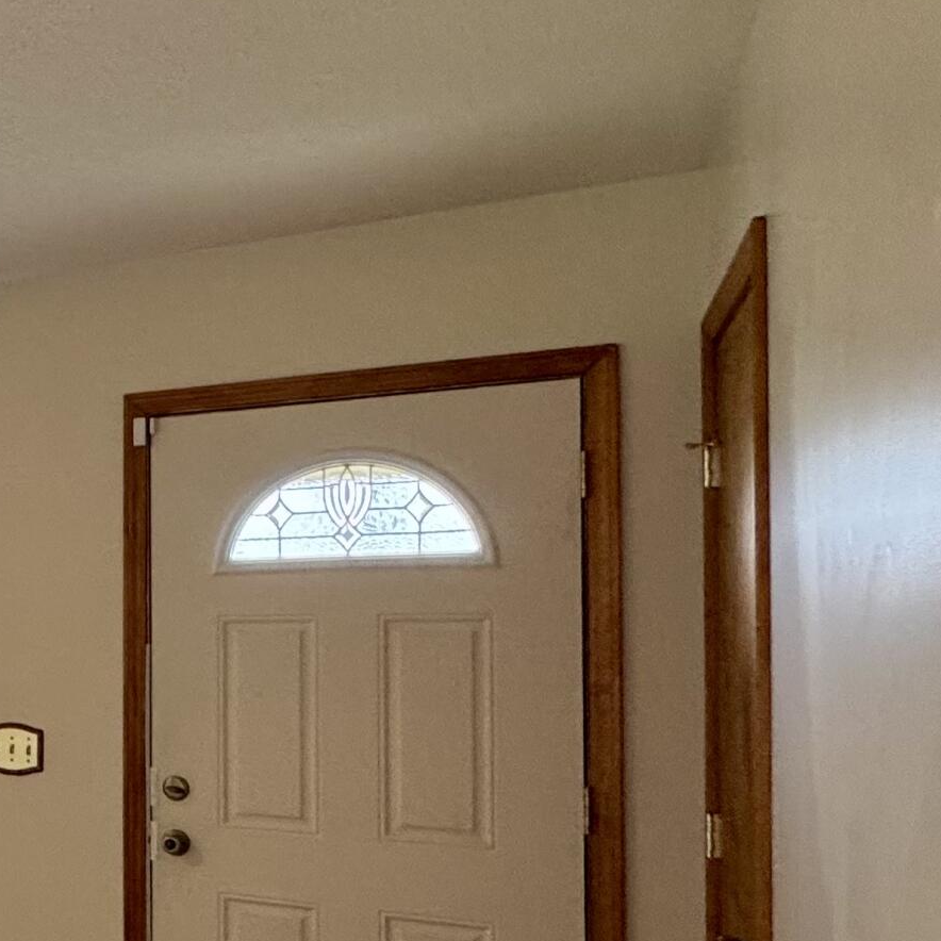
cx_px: -410
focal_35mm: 42
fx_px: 1292
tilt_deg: +0.0
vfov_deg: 39.6
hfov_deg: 28.7
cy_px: 622
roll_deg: -0.1
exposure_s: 1/120
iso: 250
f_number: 2.2
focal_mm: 2.22
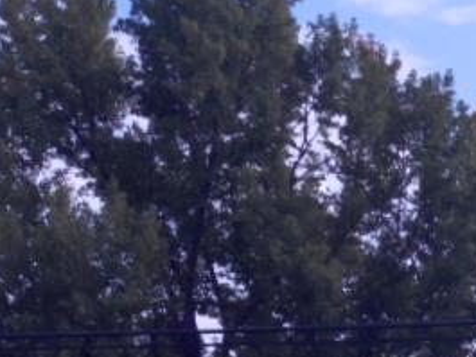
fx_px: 2284
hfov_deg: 11.4
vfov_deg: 8.7
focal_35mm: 166
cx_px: 715
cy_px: 570
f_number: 8.7
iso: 80
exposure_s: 1/180
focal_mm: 7.9
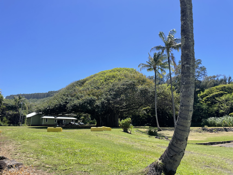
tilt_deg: +15.6
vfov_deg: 53.1
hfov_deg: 67.3
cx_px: 116
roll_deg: +0.7
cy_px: 88
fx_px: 175
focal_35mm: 26
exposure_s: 1/2353
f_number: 1.6
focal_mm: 4.2
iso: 32
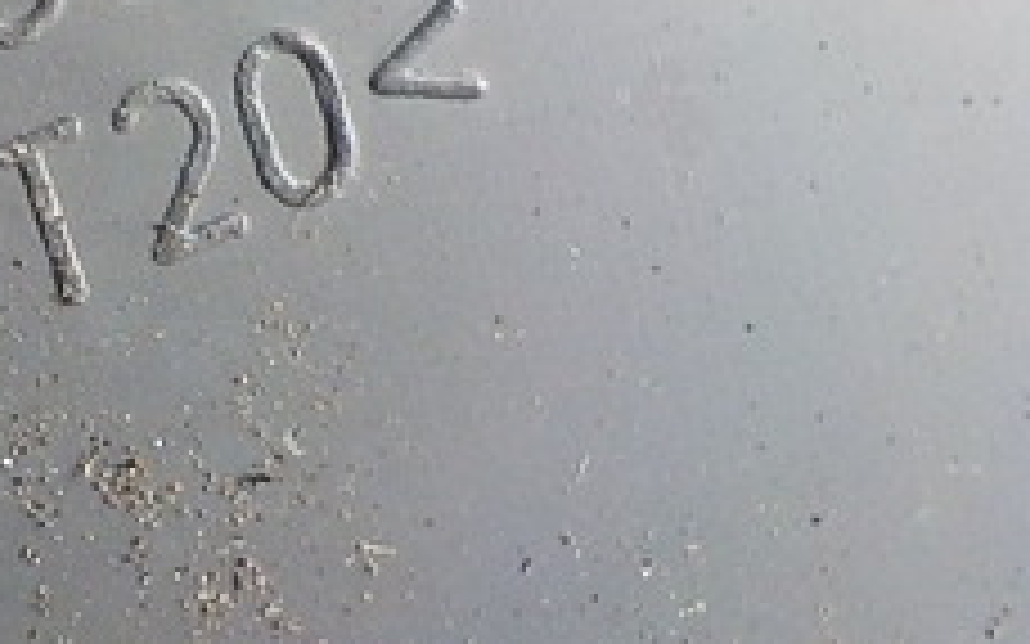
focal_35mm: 89
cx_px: -265
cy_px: 135
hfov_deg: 21.3
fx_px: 2498
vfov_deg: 14.6
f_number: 3.3
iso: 320
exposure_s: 1/30
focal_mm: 4.1
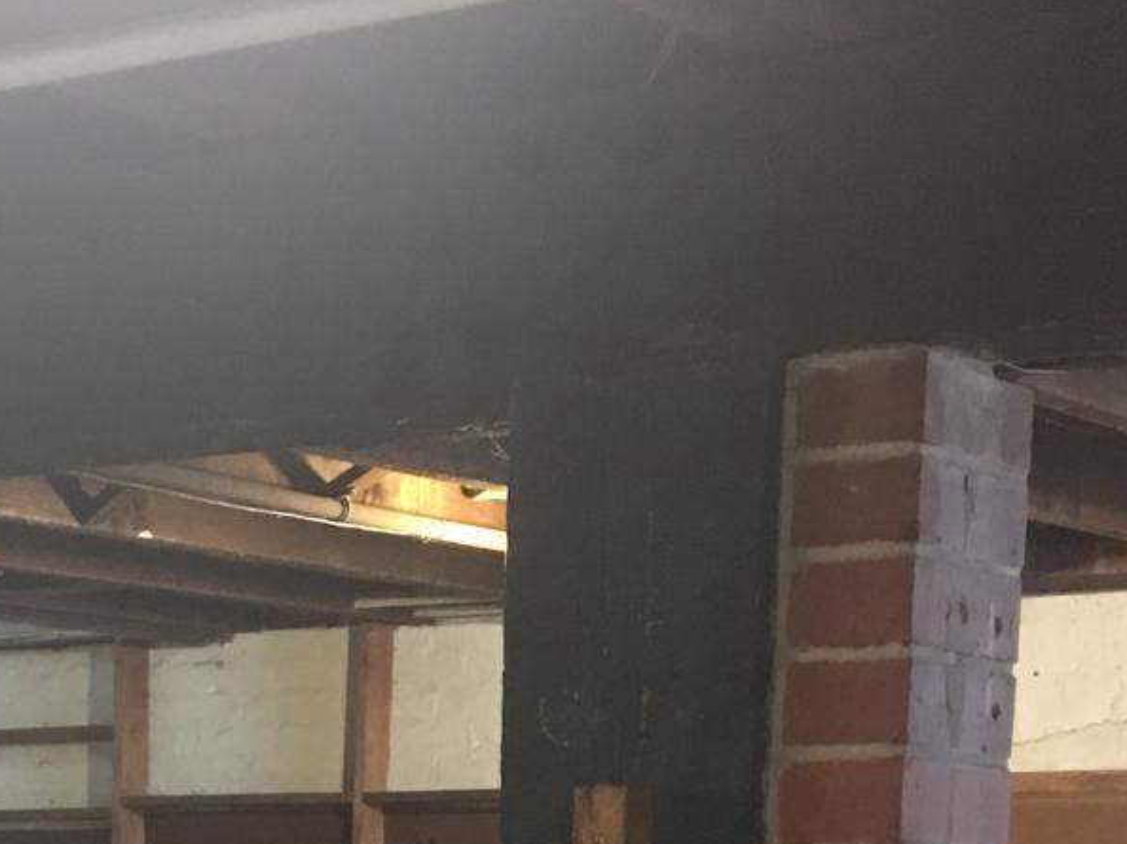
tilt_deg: -8.2
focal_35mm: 100
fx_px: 3254
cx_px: 97
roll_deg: +0.0
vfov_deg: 13.5
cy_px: 1449
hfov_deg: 19.3
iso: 64
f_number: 2.2
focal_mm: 4.15
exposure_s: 1/4
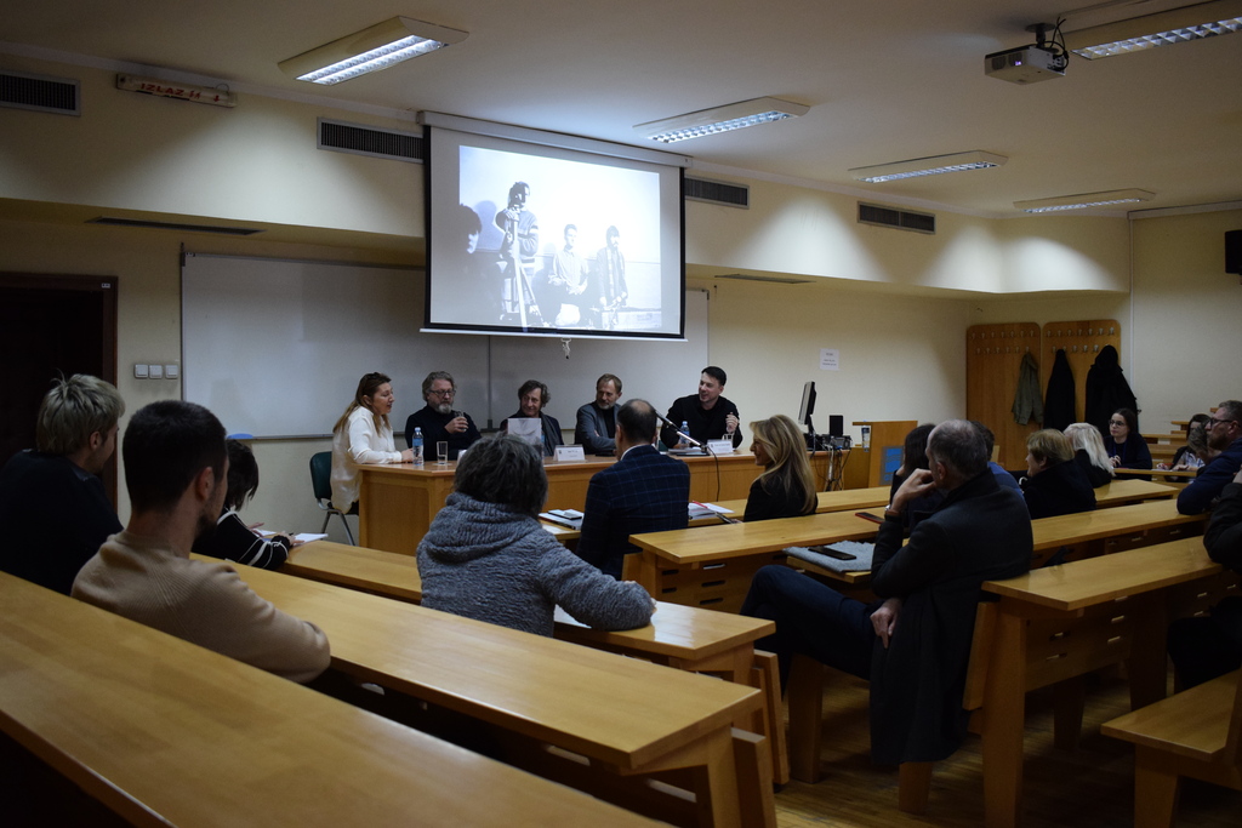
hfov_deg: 53.1
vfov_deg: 36.9
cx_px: 621
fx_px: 1242
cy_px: 414
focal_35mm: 36
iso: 1600
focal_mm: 24
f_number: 4
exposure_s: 1/100
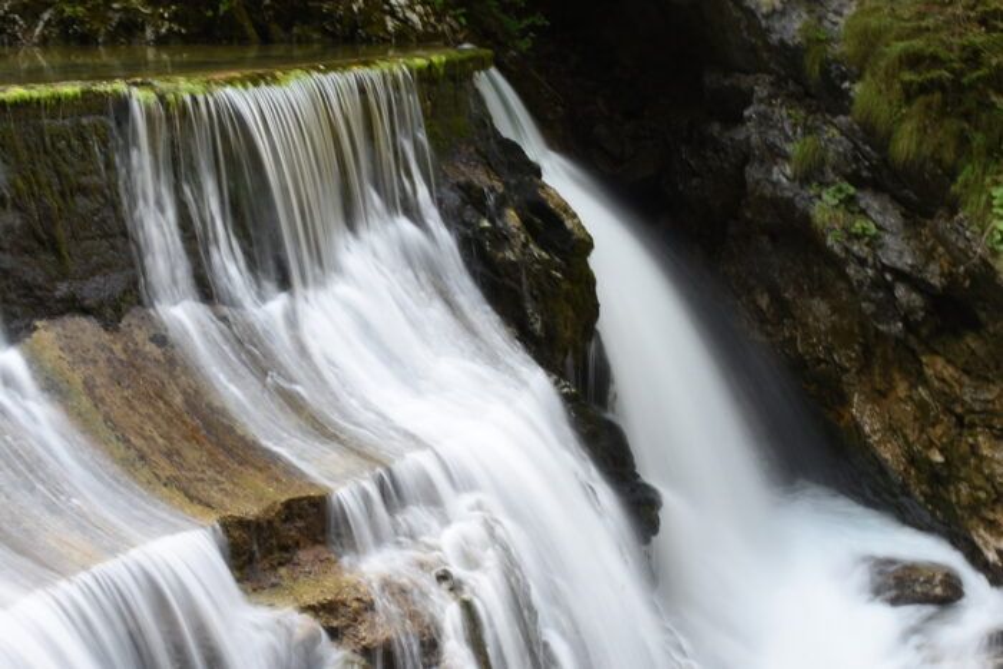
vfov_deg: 28.1
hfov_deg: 41.1
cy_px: 334
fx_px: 1338
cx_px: 502
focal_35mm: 48
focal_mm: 32
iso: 100
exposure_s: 1/1.3
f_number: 25
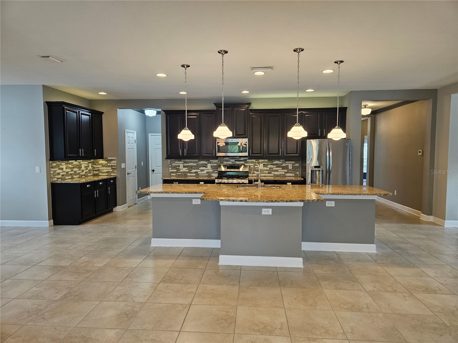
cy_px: 172
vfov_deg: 58.9
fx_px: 304
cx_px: 229
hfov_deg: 73.9
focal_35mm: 23
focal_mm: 5.4
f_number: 1.8
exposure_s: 1/120
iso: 320
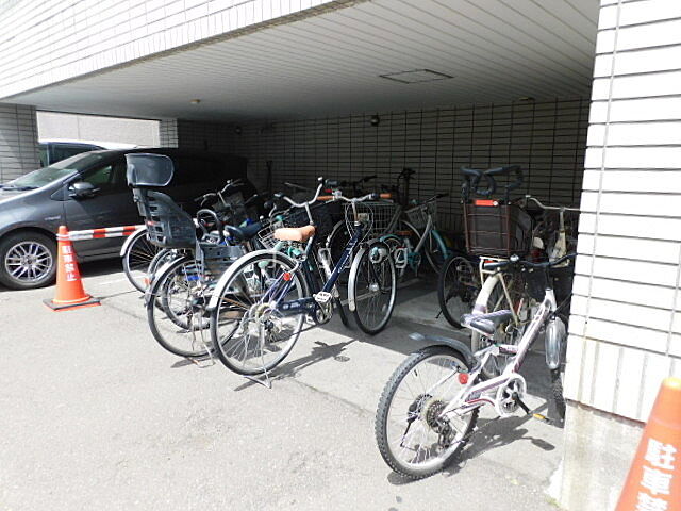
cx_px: 340
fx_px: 472
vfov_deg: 56.8
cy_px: 256
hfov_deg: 71.6
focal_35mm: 24
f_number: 3.3
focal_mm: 4.3
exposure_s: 1/400
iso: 125
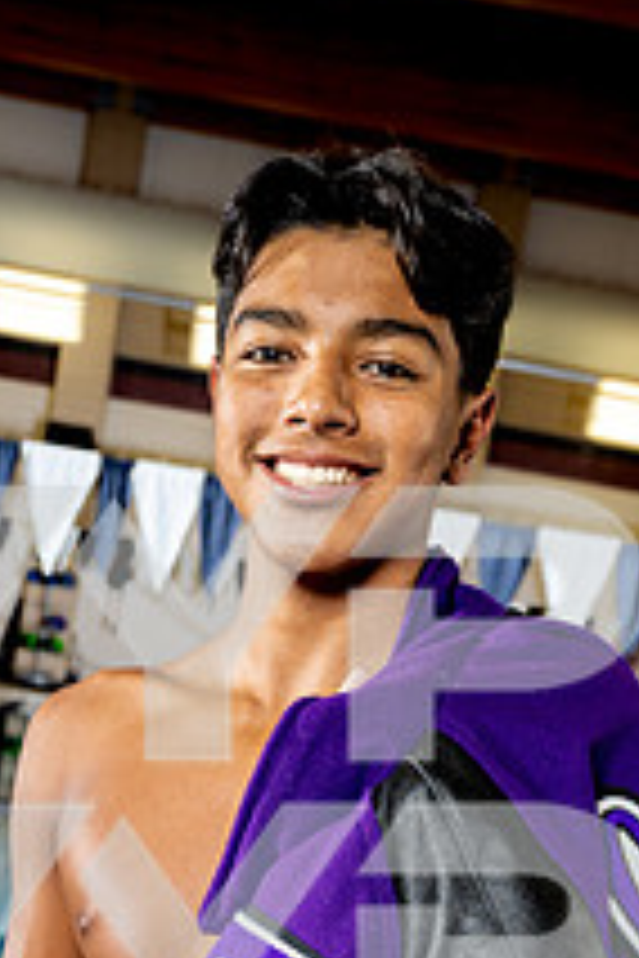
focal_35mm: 72
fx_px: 1917
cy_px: 945
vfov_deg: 26.6
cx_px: 306
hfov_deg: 18.9
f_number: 5.6
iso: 320
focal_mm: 34
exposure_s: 1/250
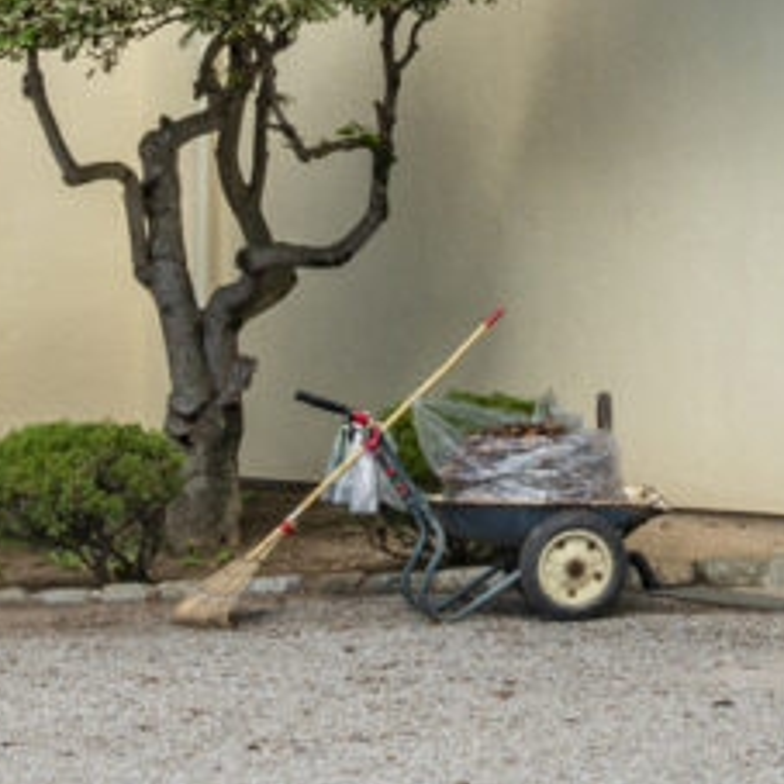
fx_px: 5150
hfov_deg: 8.3
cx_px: 1464
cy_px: -648
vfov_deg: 8.4
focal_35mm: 201
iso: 100
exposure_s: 1/250
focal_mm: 35
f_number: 11
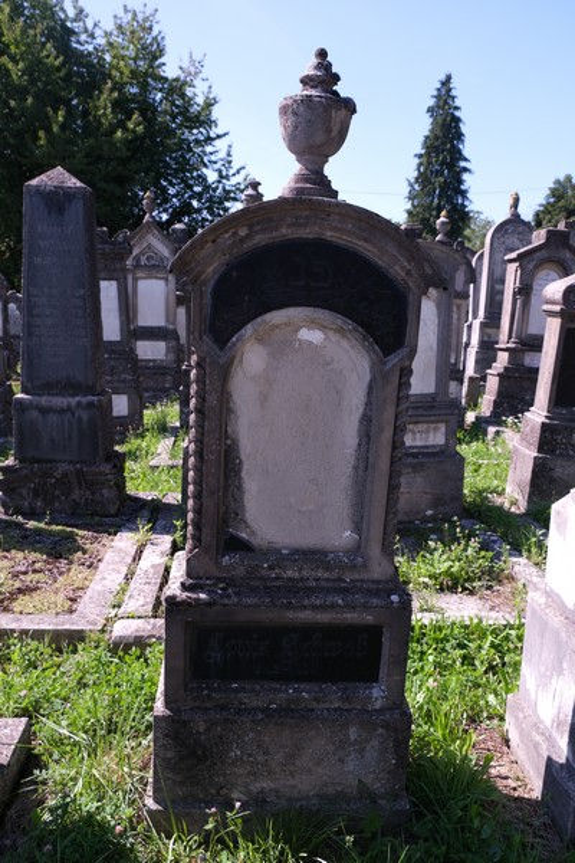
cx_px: 288
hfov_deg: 45.0
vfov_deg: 63.7
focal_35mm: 29
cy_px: 432
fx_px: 695
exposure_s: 1/210
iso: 160
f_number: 5.6
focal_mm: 19.6
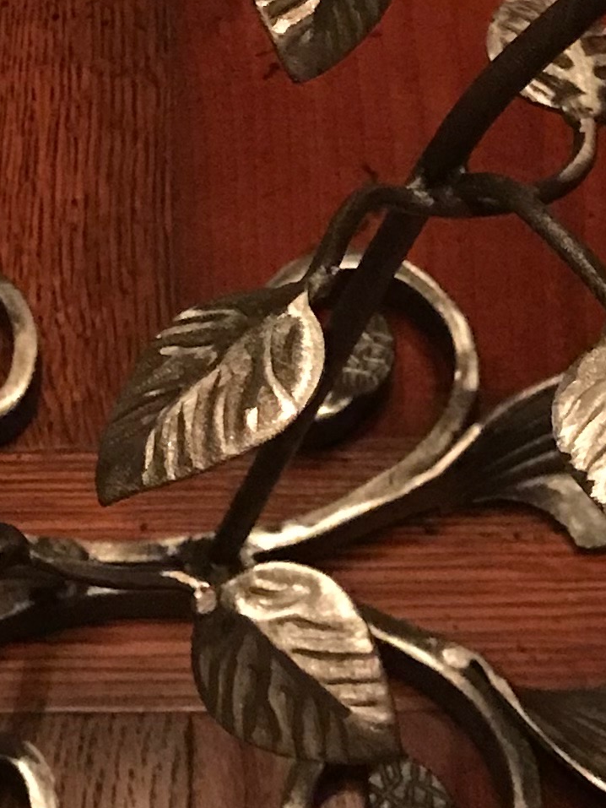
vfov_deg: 16.4
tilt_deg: -50.5
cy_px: 60
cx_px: 155
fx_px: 2754
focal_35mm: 118
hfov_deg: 12.5
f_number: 1.8
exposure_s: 1/4
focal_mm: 3.99
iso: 100
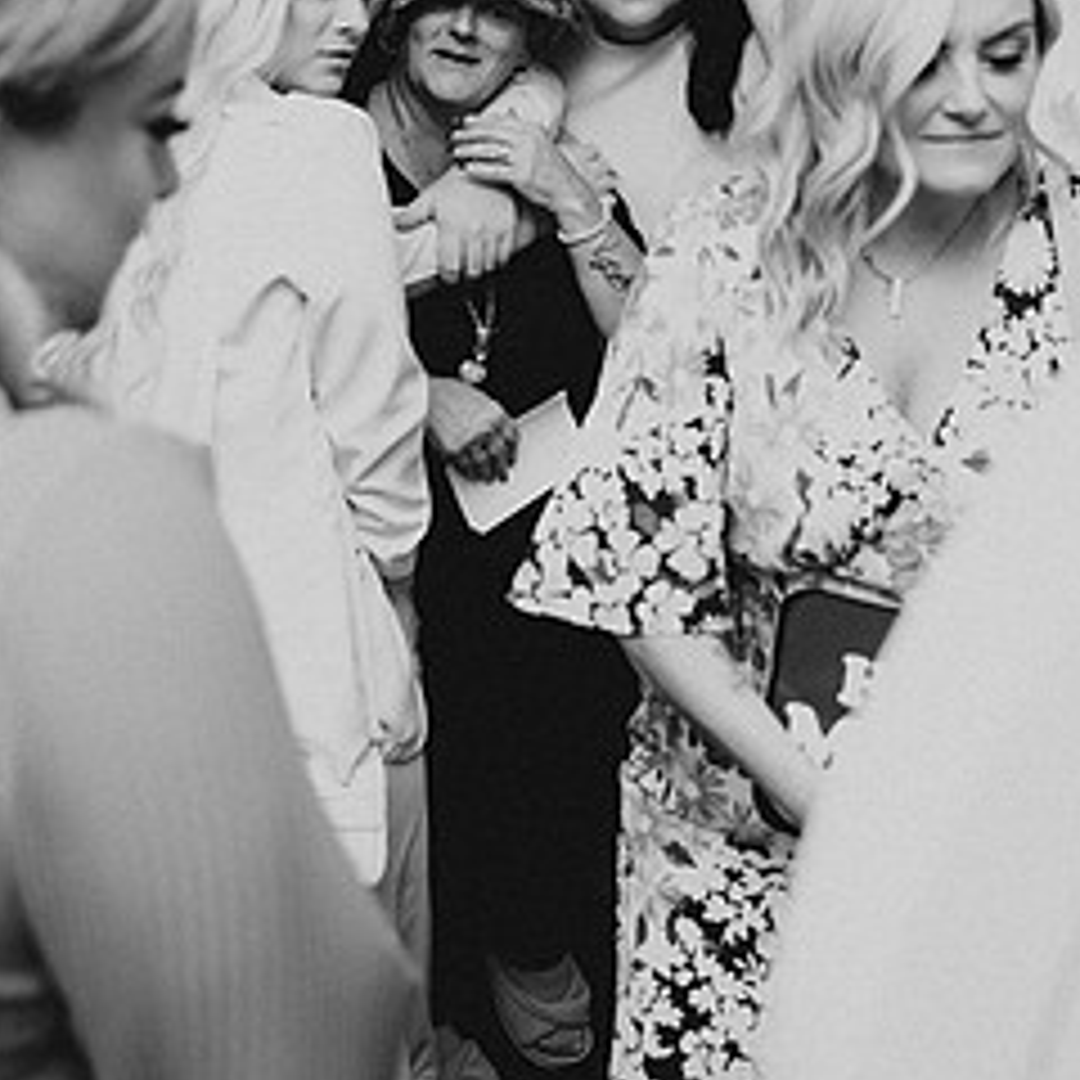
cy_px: 162
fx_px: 1800
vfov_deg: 32.2
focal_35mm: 51
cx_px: 585
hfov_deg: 33.4
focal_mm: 32
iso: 1600
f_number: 2.8
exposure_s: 1/200
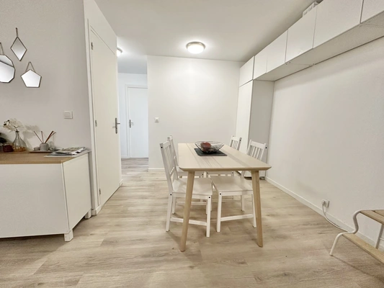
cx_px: 192
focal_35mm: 14
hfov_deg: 102.1
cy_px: 144
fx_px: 155
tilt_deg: -6.3
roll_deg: -1.8
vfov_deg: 85.7
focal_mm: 2.22
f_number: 2.2
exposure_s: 1/100
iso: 200
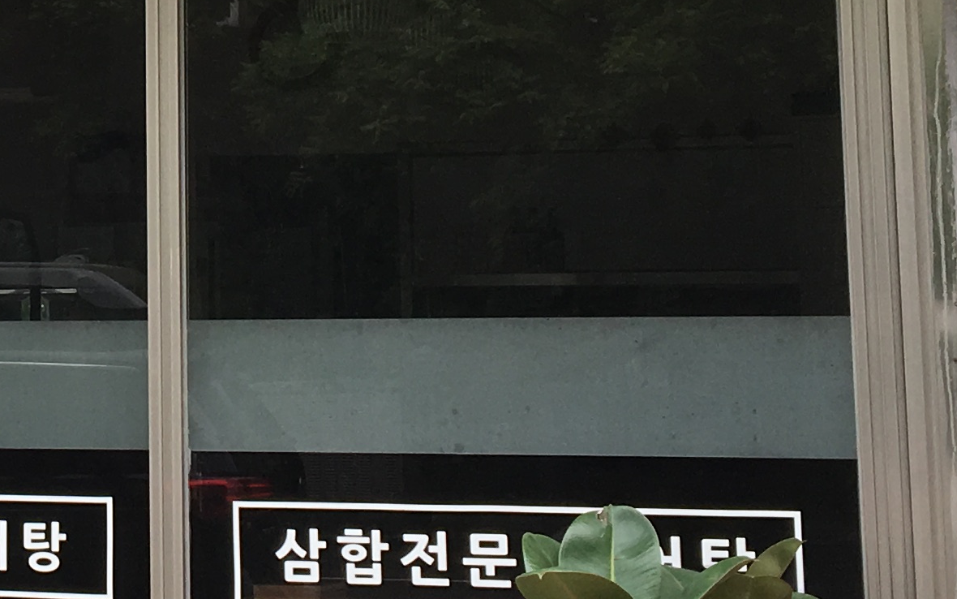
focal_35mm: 105
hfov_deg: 19.1
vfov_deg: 12.3
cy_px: -18
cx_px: -59
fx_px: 2739
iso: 25
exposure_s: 1/400
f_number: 2.2
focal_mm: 4.15
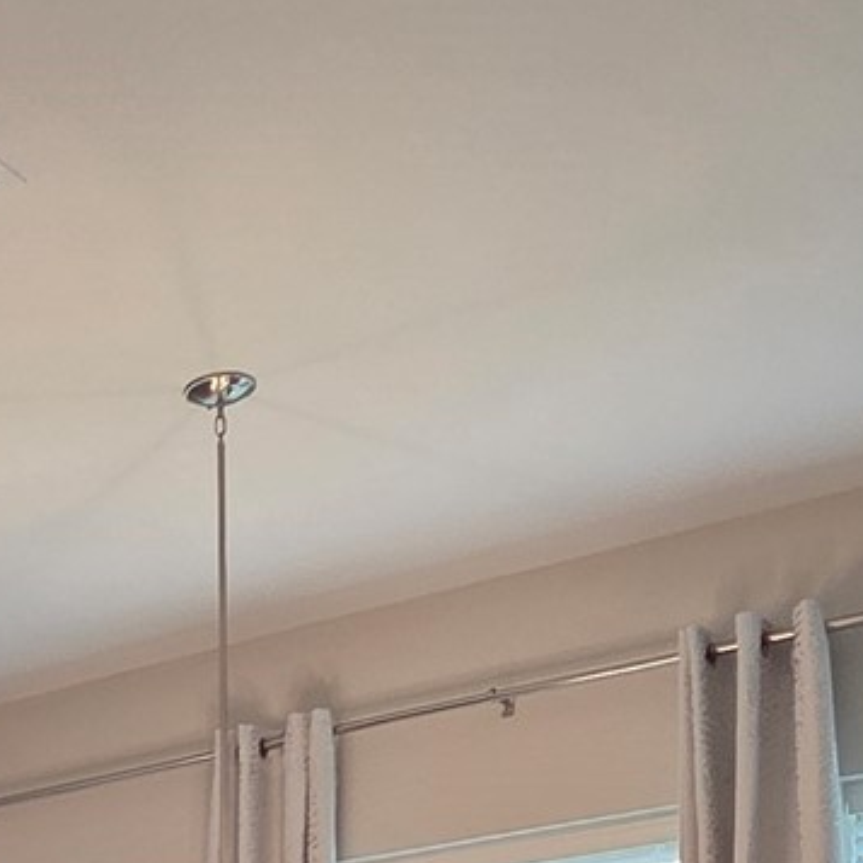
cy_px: 1310
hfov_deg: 22.5
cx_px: -341
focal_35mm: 66
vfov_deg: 21.6
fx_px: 1862
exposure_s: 1/120
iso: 160
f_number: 2.2
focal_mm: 2.2
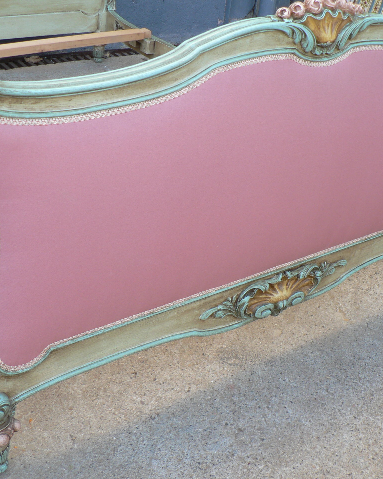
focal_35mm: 47
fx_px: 666
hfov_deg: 32.0
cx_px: 227
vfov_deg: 39.5
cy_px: 239
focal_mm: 6
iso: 80
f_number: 2.8
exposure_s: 1/60
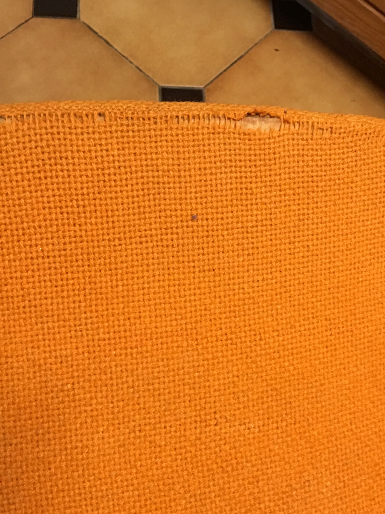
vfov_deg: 43.7
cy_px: 301
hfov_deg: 33.5
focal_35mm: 43
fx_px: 638
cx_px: 228
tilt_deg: -66.2
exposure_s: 1/8
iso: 100
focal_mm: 4.15
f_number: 2.2
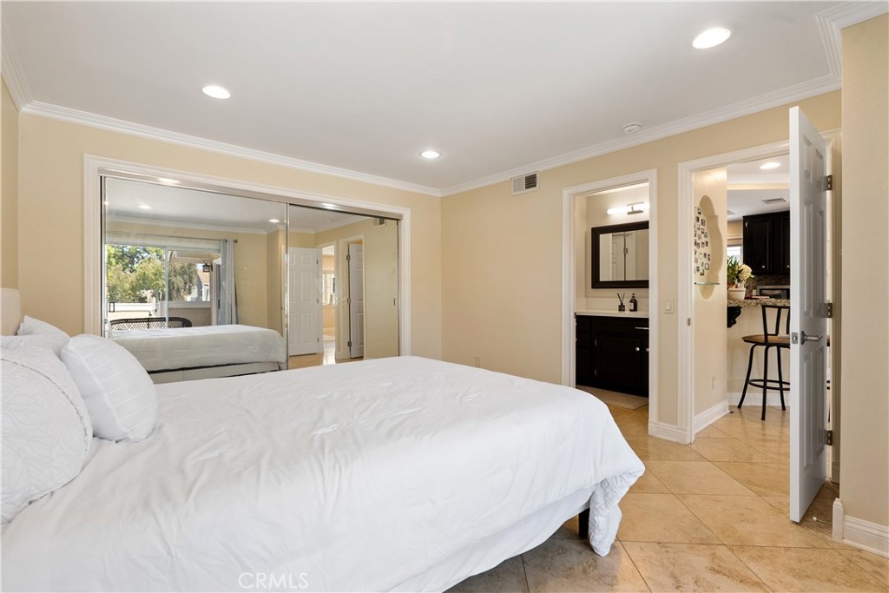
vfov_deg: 73.8
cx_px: 444
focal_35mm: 16
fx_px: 395
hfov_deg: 96.7
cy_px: 296
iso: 320
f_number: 9
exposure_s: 1/50
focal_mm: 16
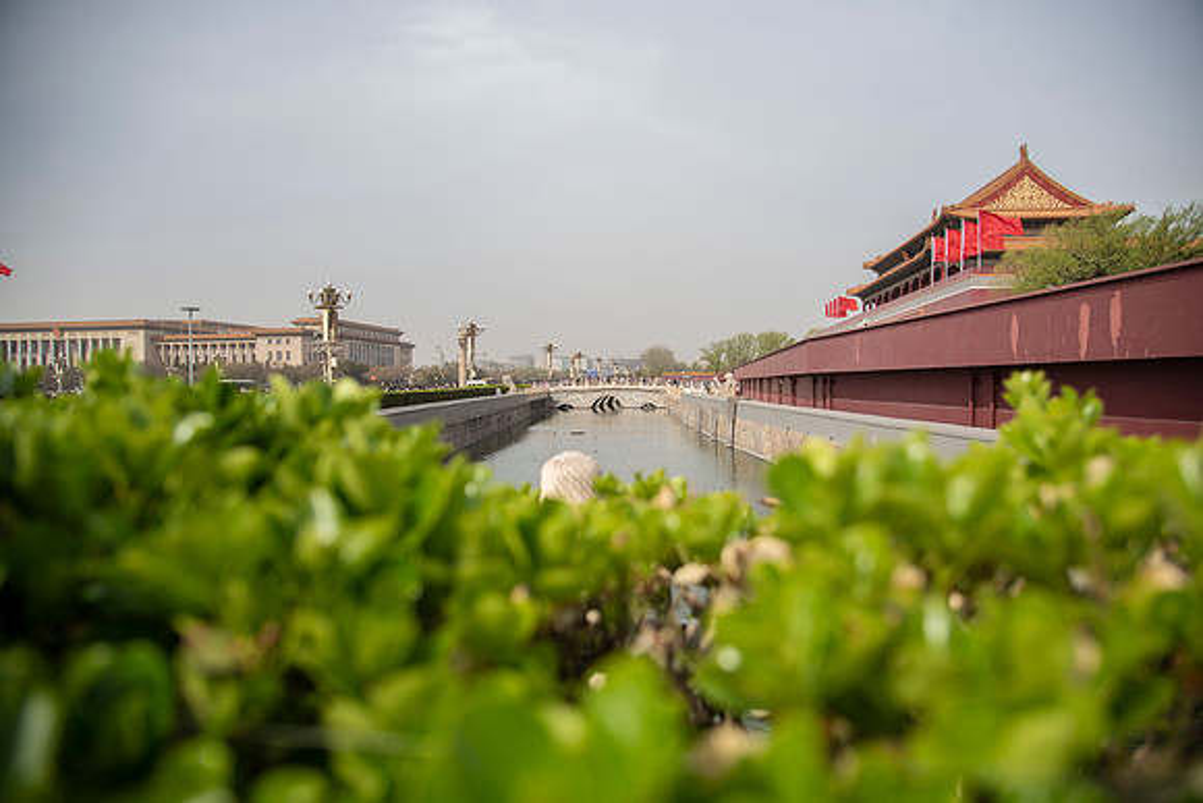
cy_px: 402
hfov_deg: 73.7
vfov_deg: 53.2
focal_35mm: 24
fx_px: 802
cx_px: 602
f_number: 4
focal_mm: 24
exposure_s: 1/640
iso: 100
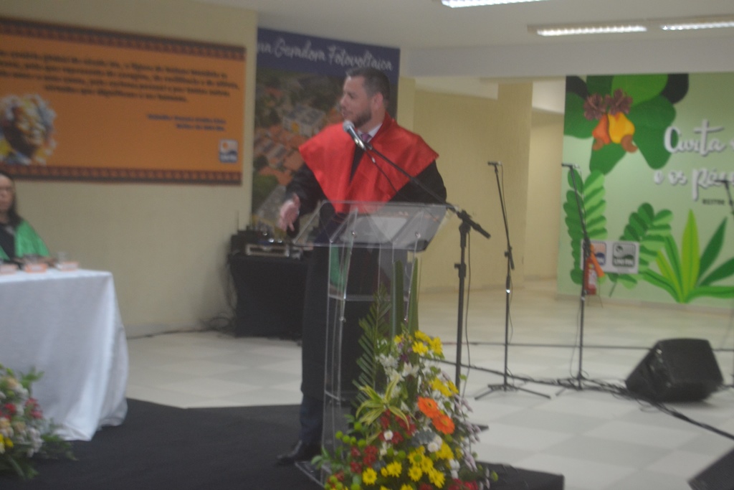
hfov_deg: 37.8
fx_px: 1070
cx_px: 367
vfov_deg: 25.8
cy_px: 245
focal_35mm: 52
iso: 1250
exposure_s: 1/60
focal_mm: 35
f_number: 5
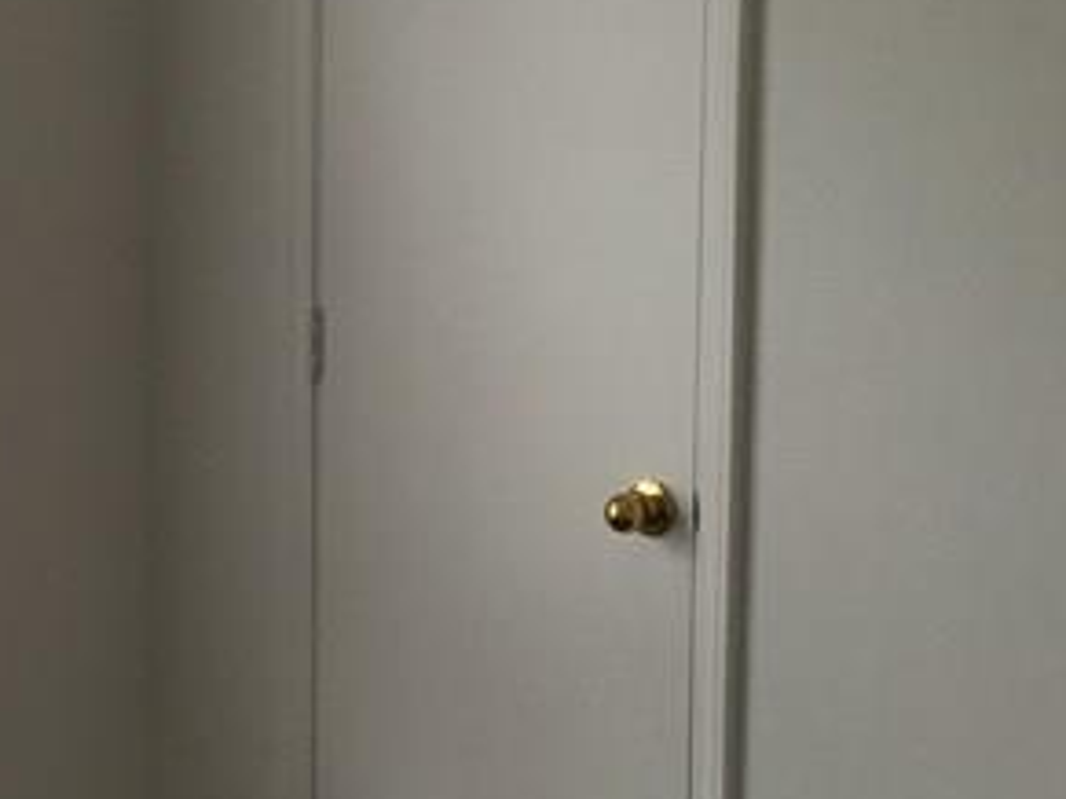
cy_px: 473
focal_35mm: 102
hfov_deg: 18.6
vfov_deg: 14.5
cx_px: -99
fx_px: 3140
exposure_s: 1/120
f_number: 2.2
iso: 40
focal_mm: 4.15
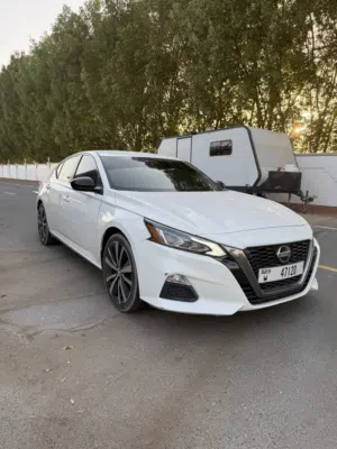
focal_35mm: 24
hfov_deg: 56.8
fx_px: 312
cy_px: 224
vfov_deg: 71.6
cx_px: 168
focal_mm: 6.76
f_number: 1.78
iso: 80
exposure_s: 1/488
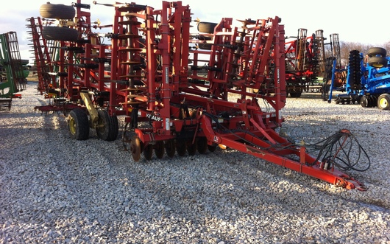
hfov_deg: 51.6
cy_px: 100
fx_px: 404
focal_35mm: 38
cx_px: 195
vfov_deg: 33.5
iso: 80
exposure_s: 1/182
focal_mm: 3.85
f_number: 2.8
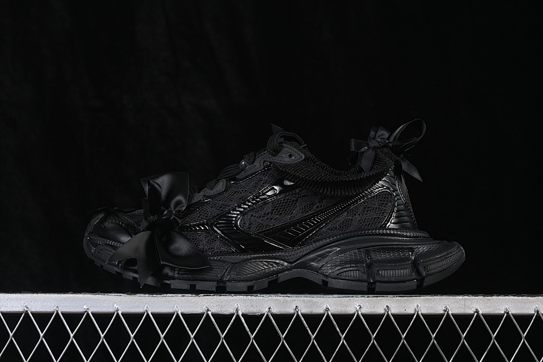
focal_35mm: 75
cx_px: 272
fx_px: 1131
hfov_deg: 27.0
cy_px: 181
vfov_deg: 18.2
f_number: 6.3
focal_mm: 50
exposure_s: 1/60
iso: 160
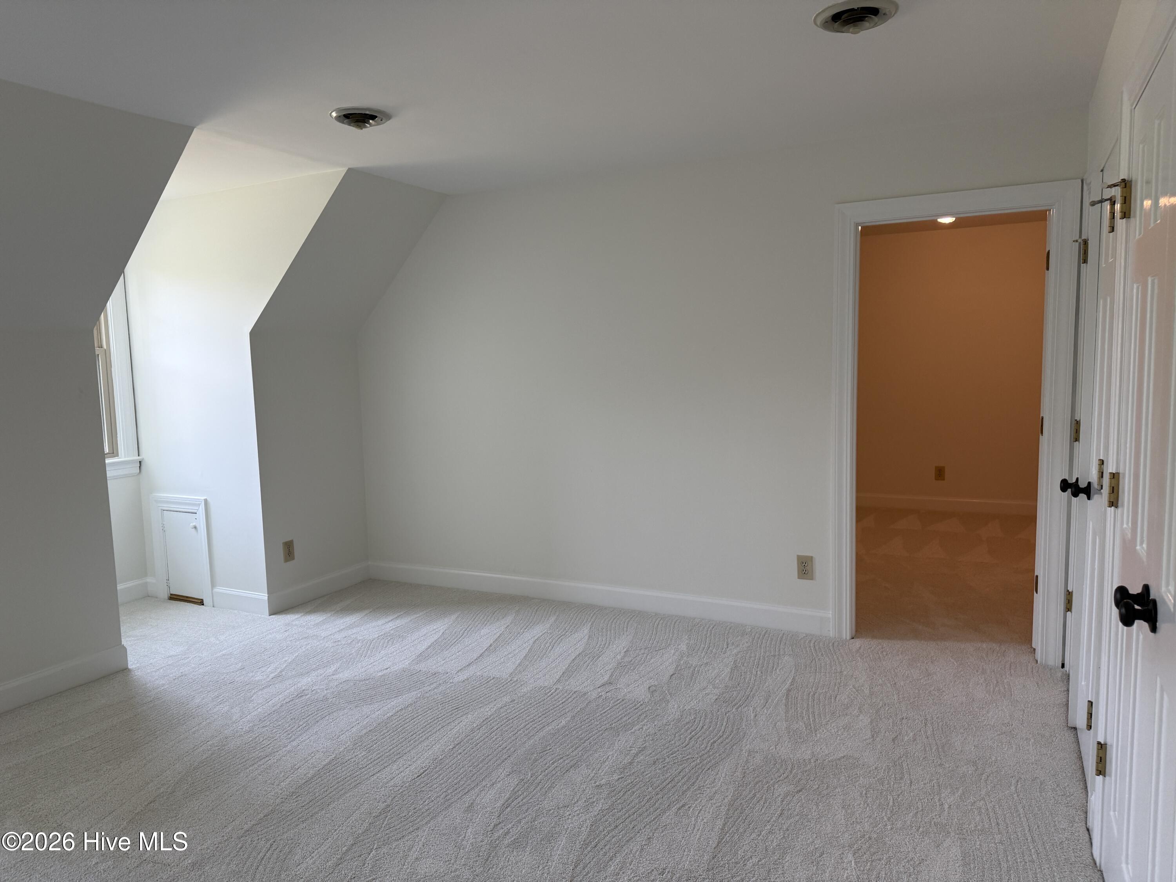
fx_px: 815
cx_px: 588
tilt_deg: -5.8
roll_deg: +1.1
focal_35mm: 24
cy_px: 441
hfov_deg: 71.6
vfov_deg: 56.8
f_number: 1.78
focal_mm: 6.76
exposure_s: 1/120
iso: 200
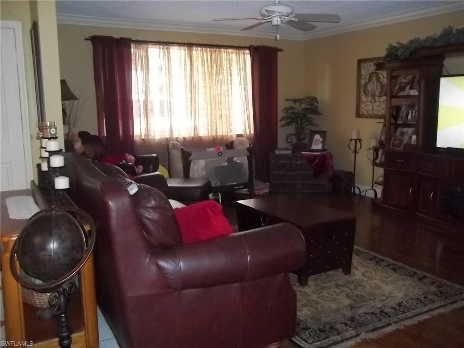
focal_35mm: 32
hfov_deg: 56.8
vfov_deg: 44.2
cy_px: 174
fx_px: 429
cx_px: 232
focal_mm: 5.7
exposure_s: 1/30
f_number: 2.9
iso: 250
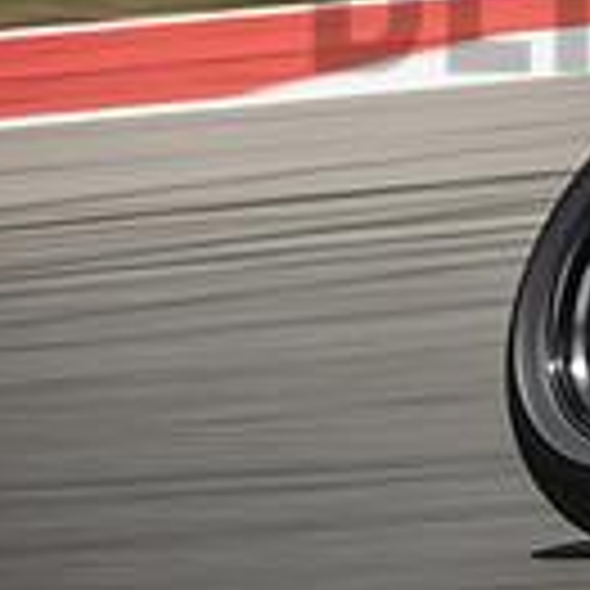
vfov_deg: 1.6
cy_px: -43
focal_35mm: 1126
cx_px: 1261
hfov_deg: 1.6
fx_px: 21713
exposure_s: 1/200
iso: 125
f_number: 9
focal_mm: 200
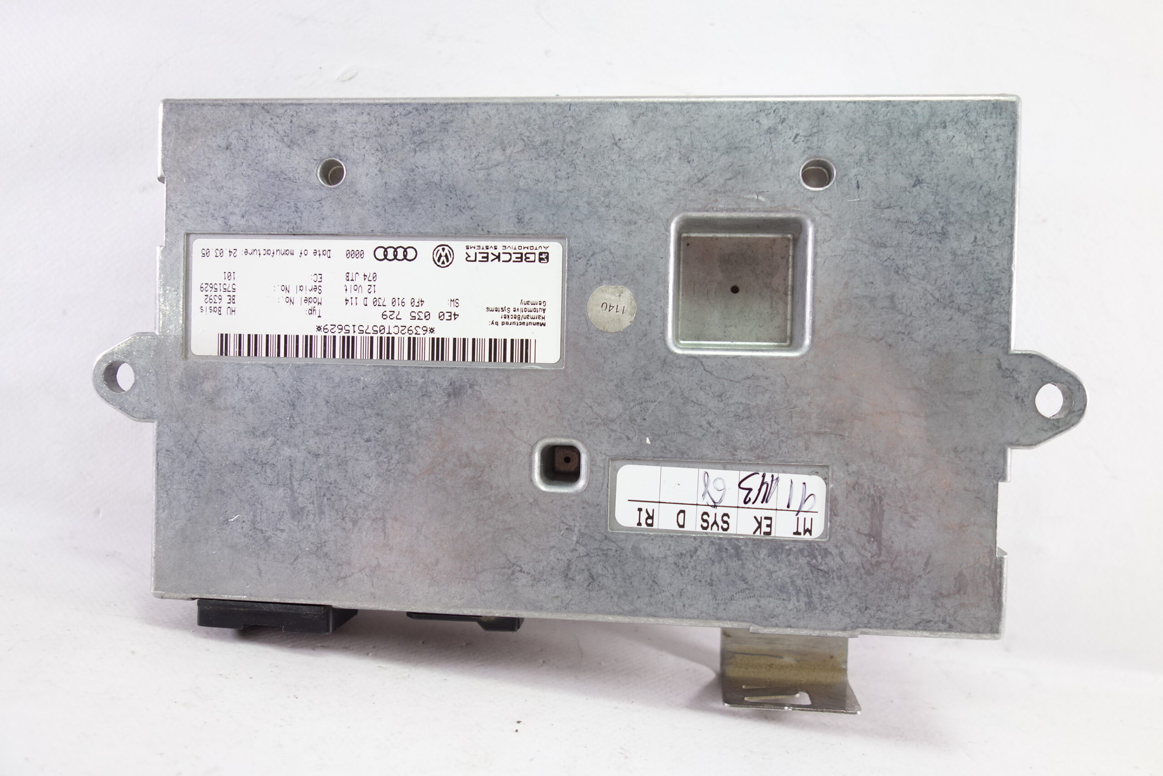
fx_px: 905
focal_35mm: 28
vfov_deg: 46.4
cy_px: 388
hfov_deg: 65.5
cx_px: 582
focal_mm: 10.4
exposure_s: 1/40
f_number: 2.2
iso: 125
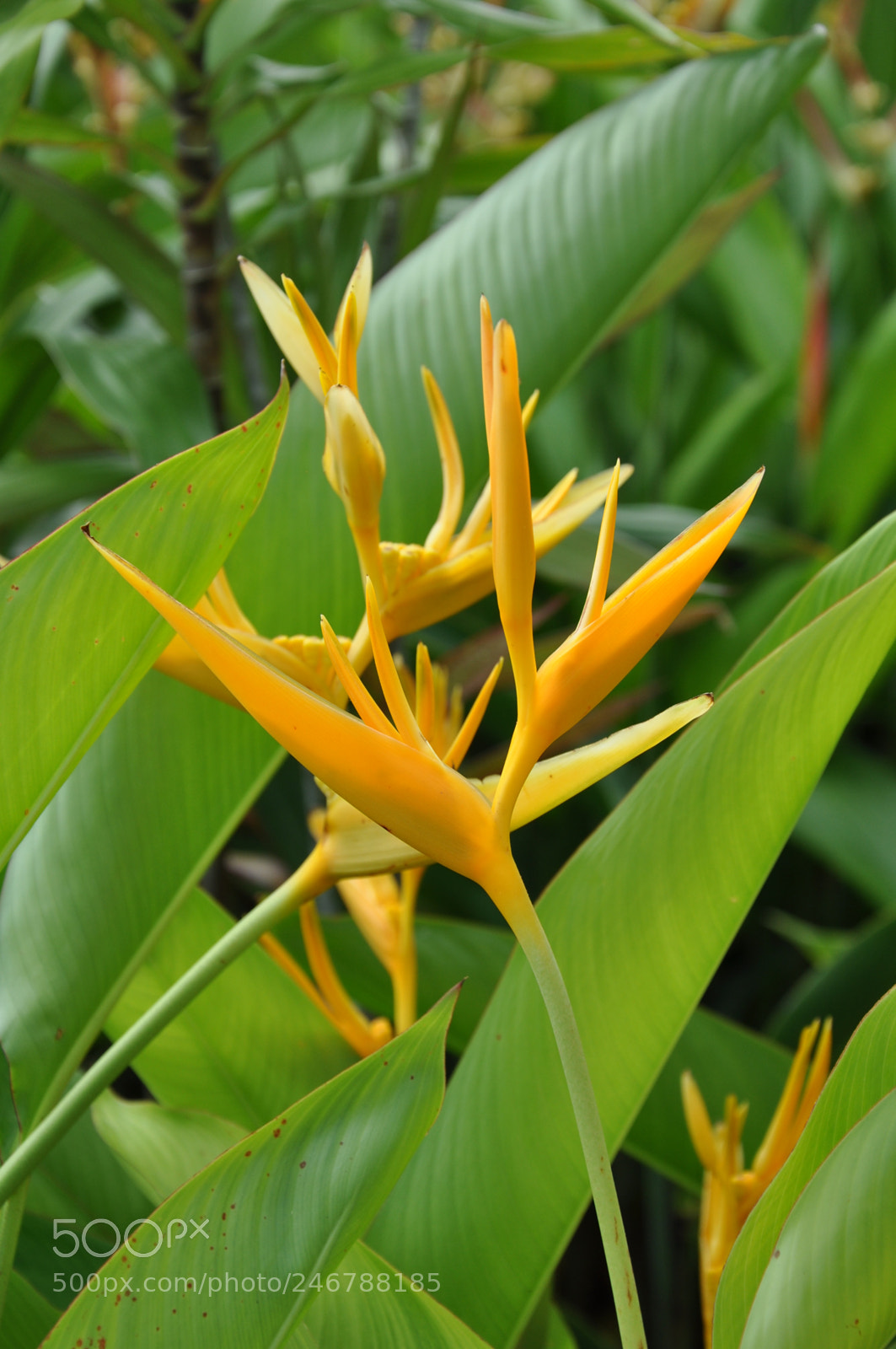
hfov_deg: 12.1
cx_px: 448
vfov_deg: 18.2
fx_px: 4210
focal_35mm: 112
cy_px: 674
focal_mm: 75
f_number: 8
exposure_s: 1/320
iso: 200
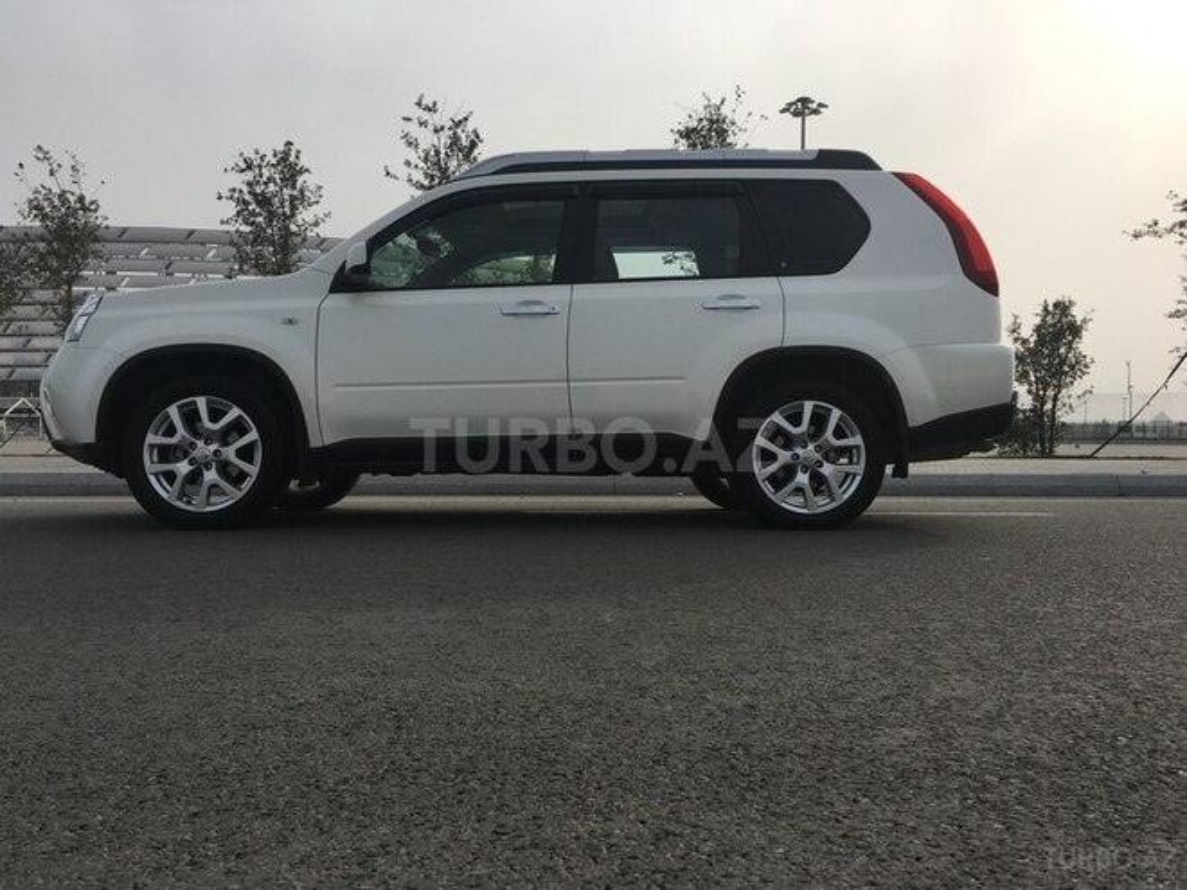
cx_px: 594
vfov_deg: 48.2
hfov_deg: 61.7
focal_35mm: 29
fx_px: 994
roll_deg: +0.2
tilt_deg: -0.6
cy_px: 445
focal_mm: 4.15
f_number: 2.2
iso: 25
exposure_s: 1/2024
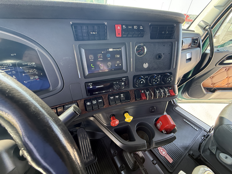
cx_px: 116
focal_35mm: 14
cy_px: 87
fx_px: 94
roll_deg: -2.5
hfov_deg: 102.1
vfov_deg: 85.7
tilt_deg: -38.2
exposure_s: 1/99
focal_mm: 2.22
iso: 320
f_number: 2.2
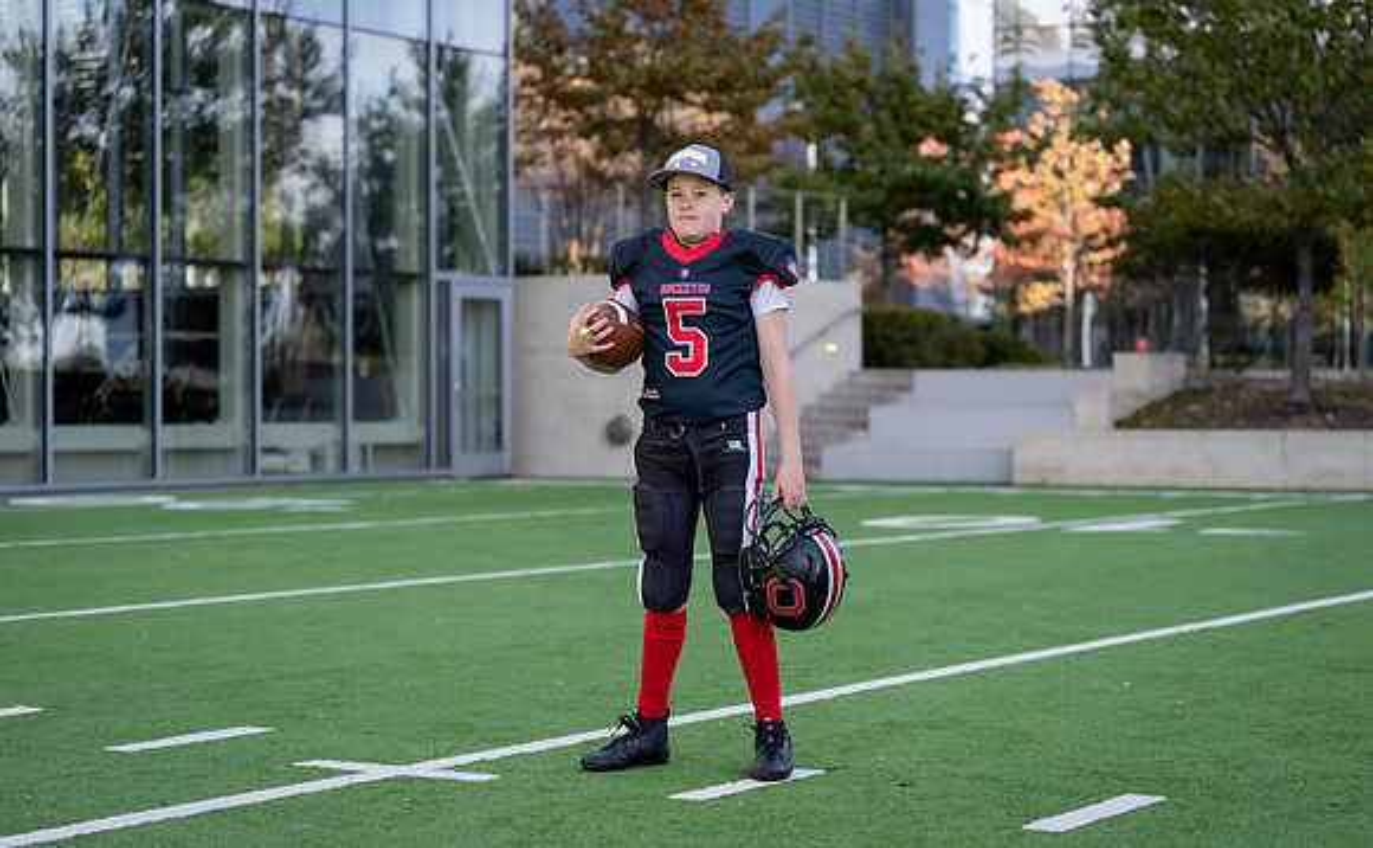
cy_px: 422
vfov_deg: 17.8
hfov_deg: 28.5
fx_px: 2704
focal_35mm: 73
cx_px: 695
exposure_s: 1/500
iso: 100
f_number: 2.8
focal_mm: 70
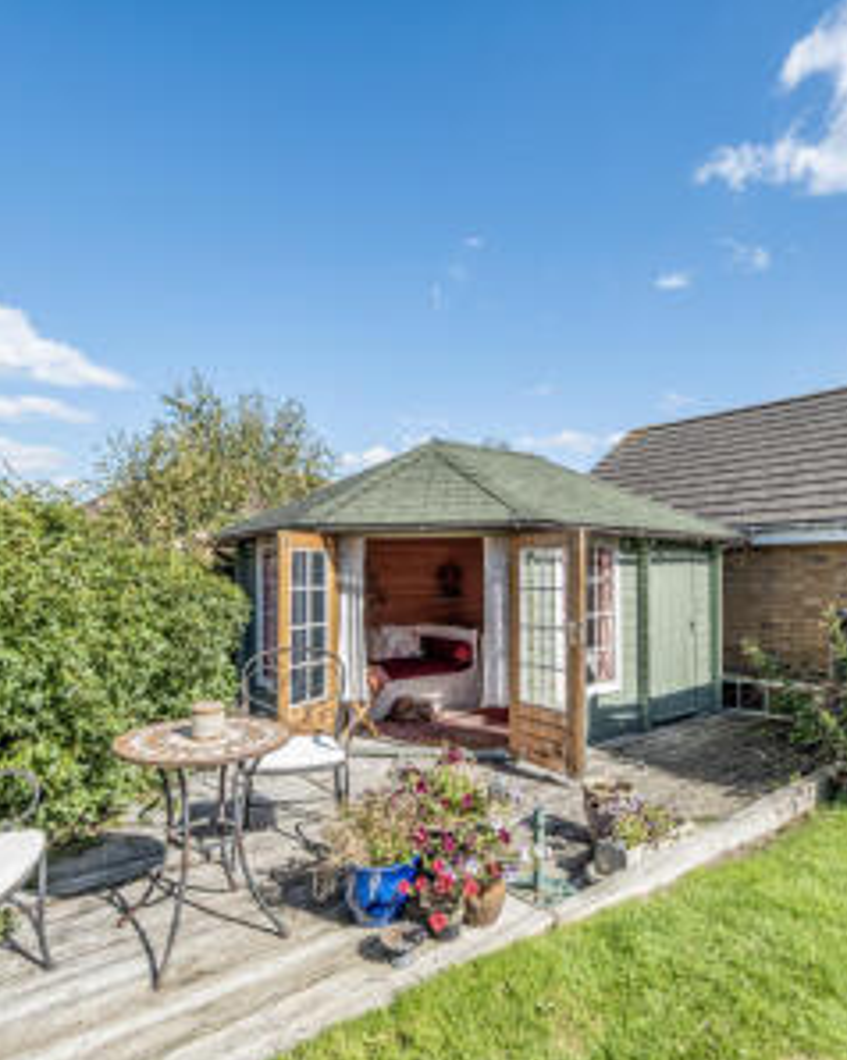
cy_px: 560
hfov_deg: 73.7
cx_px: 413
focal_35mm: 18
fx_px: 565
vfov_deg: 86.3
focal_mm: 8.1
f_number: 8
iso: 320
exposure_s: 1/250
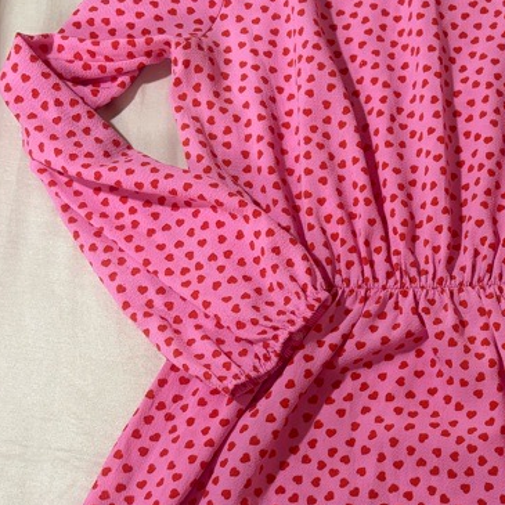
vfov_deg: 27.2
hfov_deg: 26.6
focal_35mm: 63
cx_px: 433
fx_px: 1040
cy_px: 327
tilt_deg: -71.3
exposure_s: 1/60
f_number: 1.6
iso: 160
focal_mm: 5.96
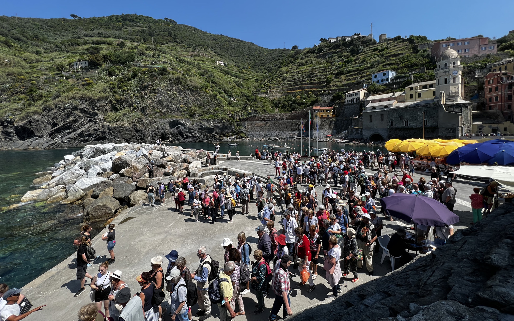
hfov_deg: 105.3
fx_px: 196
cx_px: 260
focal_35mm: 14
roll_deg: +1.3
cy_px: 142
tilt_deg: -2.6
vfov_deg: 78.3
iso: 32
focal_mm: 1.57
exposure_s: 1/1130
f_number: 1.8
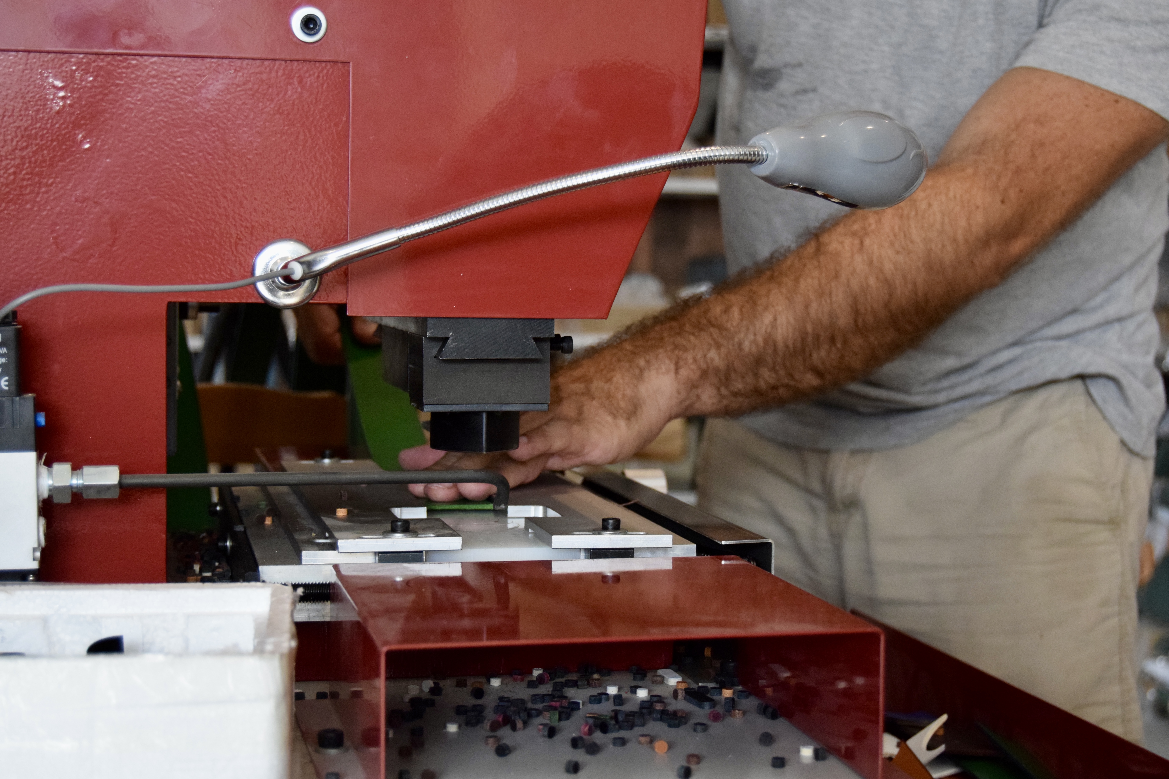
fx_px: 2045
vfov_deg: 21.6
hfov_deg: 31.9
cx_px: 584
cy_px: 390
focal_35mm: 63
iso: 2500
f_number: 5
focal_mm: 42
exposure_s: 1/500
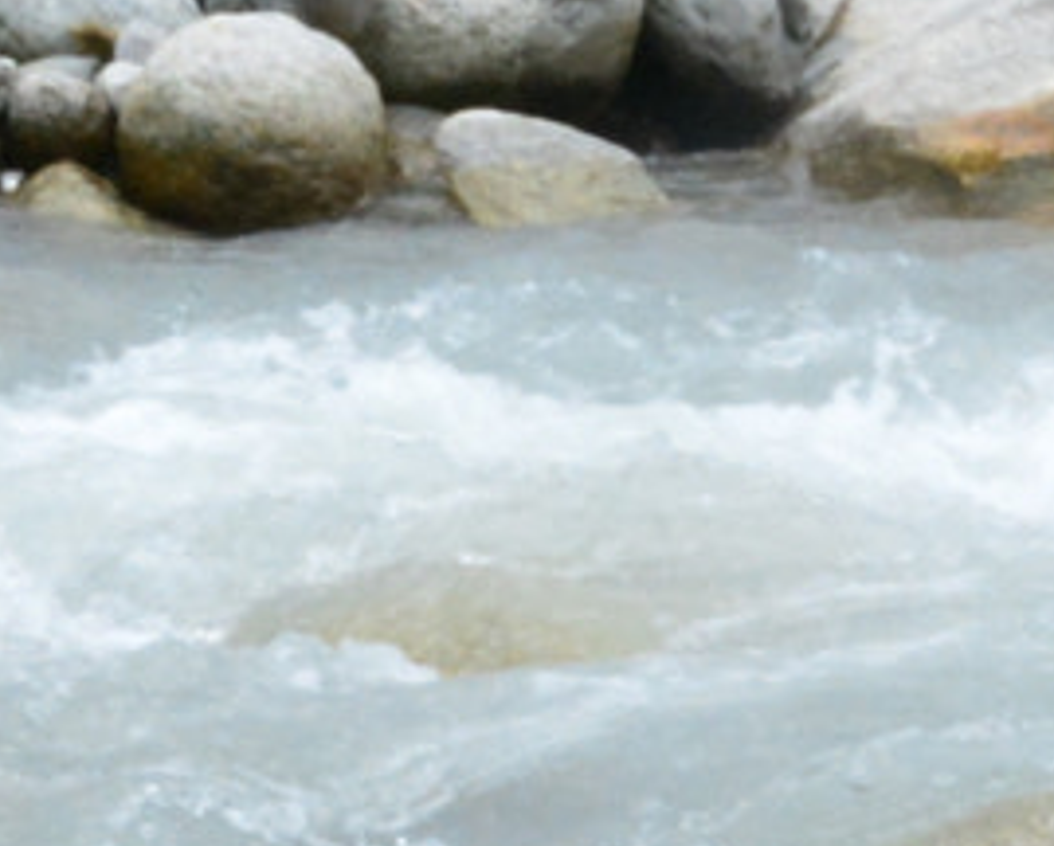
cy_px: -343
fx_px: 18387
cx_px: -889
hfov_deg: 3.3
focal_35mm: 589
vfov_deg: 2.6
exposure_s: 1/160
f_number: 22
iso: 2000
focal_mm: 55
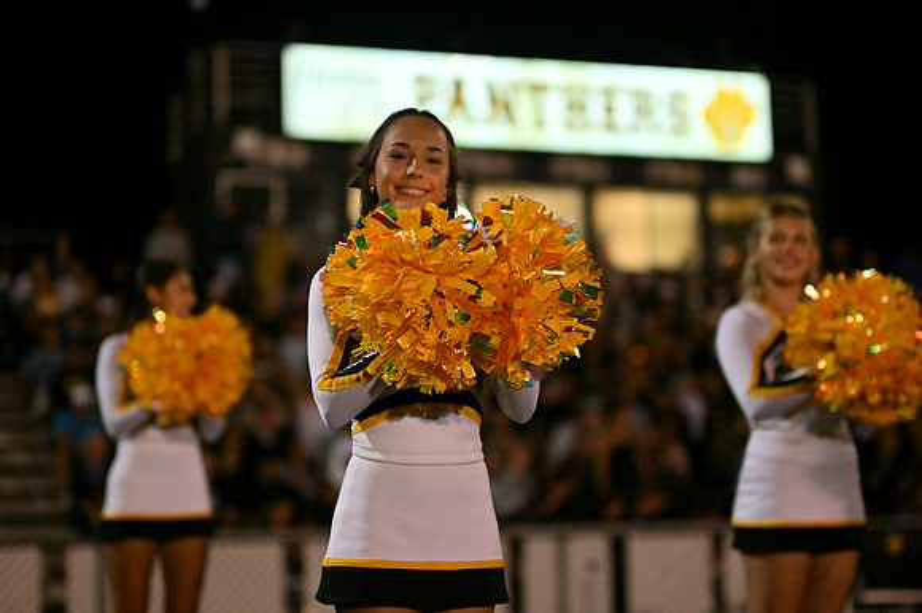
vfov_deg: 18.2
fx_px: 1920
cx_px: 461
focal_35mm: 75
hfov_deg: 27.0
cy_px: 306
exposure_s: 1/1000
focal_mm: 50
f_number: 1.2
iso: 400
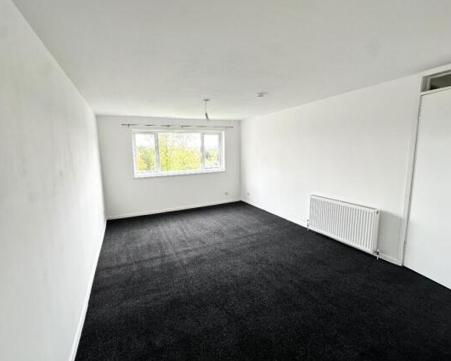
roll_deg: +1.7
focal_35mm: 15
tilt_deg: -6.1
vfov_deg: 84.0
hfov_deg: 96.6
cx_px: 210
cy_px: 176
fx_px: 200
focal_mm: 2.22
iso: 50
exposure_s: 1/99
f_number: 2.2
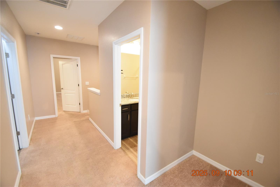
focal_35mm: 15
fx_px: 117
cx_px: 140
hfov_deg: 100.4
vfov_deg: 77.3
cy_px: 94
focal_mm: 10
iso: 2500
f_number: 3.5
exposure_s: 1/60
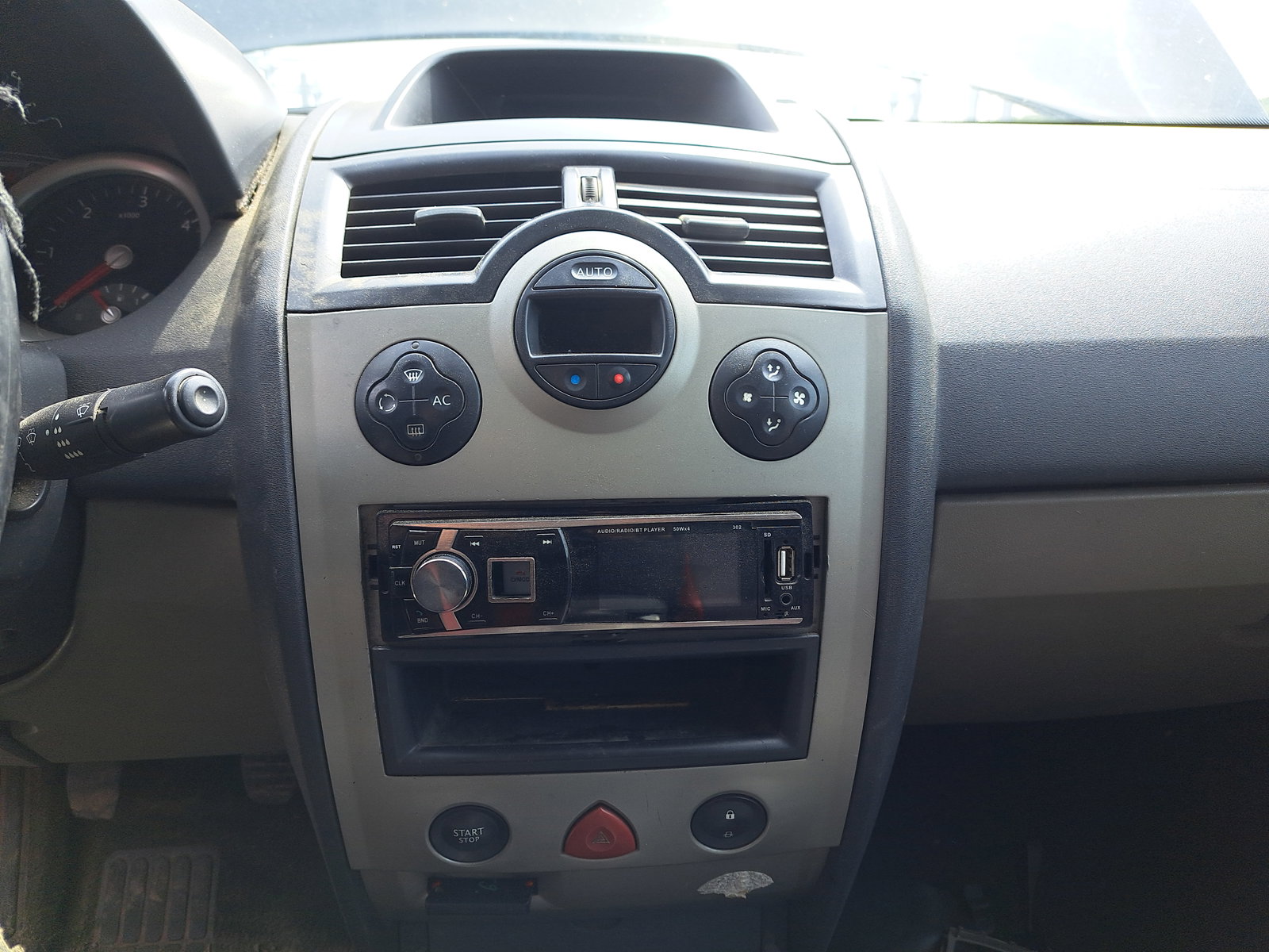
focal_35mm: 24
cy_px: 476
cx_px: 634
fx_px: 880
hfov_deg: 71.6
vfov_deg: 56.8
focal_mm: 5.23
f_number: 1.8
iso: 50
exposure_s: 1/161
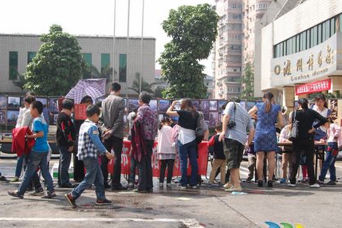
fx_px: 532
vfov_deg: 24.2
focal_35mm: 56
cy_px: 123
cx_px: 166
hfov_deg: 35.6
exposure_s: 1/320
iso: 400
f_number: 10
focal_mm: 32
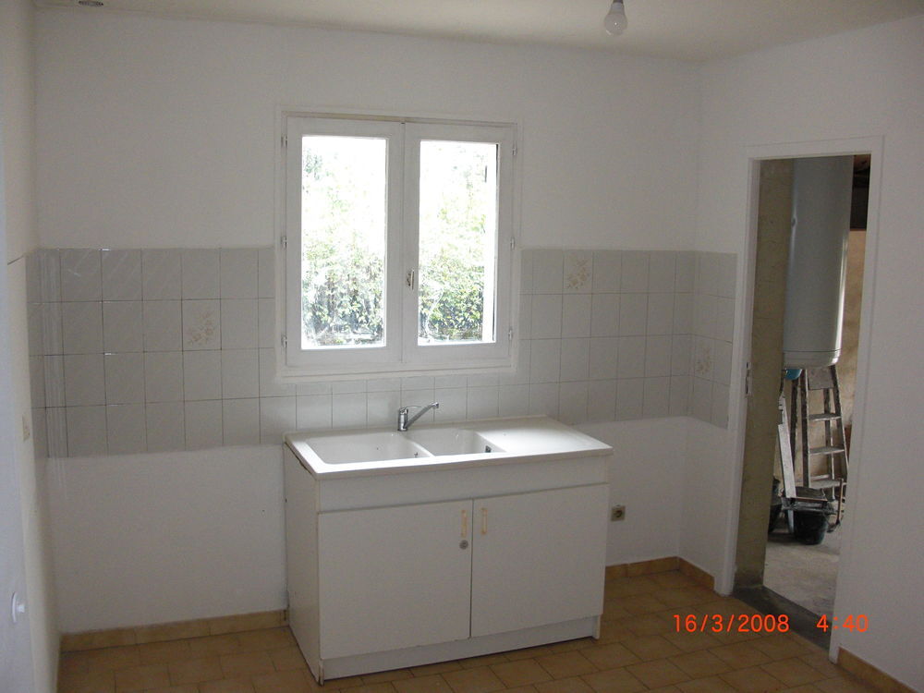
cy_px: 346
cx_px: 462
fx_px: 961
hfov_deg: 51.4
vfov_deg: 39.7
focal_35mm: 36
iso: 200
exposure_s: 1/60
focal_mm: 6.3
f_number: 2.8
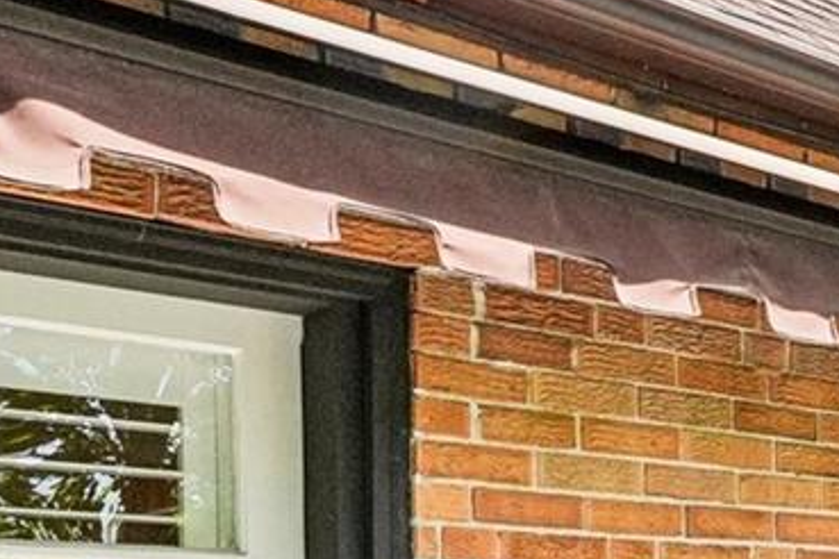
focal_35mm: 65
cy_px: 668
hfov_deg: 24.8
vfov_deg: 19.7
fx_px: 1515
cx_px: 1214
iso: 800
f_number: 8
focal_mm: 10
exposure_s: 1/800
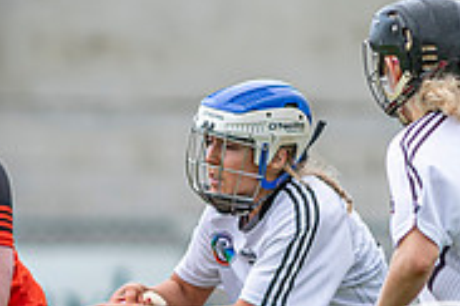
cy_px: 470
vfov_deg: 0.7
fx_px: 25209
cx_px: -267
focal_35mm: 1973
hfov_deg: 1.0
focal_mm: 300
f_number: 2.8
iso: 125
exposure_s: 1/1000
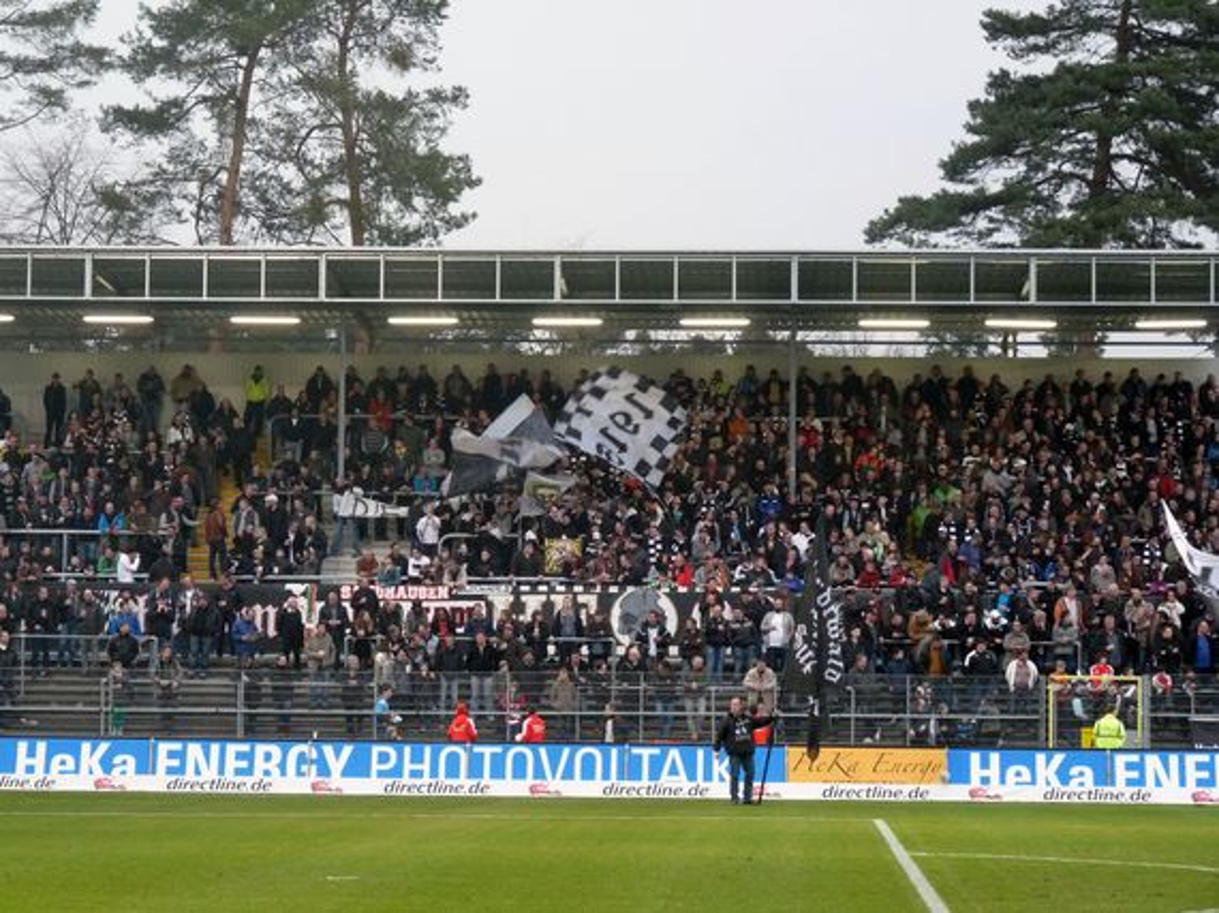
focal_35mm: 113
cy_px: 456
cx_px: 610
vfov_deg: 13.1
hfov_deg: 17.4
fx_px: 3978
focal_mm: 20.1
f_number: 3.6
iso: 400
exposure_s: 1/60
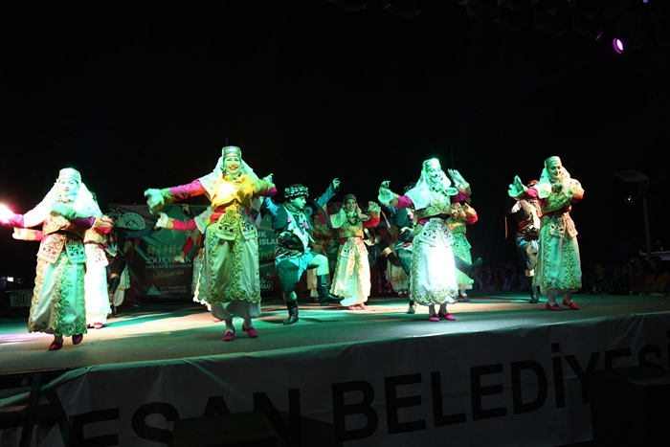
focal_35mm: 29
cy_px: 224
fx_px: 540
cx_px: 335
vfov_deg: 45.0
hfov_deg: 63.6
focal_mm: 29
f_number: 10
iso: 5000
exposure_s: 1/60
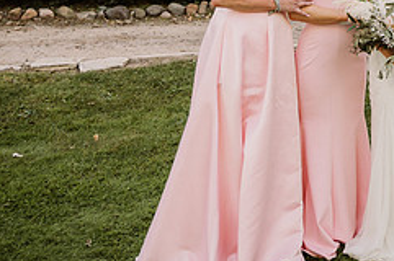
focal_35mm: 62
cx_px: 440
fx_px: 678
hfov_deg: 29.1
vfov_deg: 20.4
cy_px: -52
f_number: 2.8
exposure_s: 1/320
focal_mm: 24
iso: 250
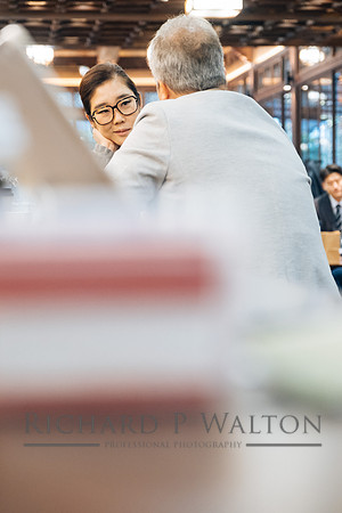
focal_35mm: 83
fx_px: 1183
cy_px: 256
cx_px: 171
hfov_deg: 16.5
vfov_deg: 24.5
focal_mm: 55
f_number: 3.2
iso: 1600
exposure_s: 1/125
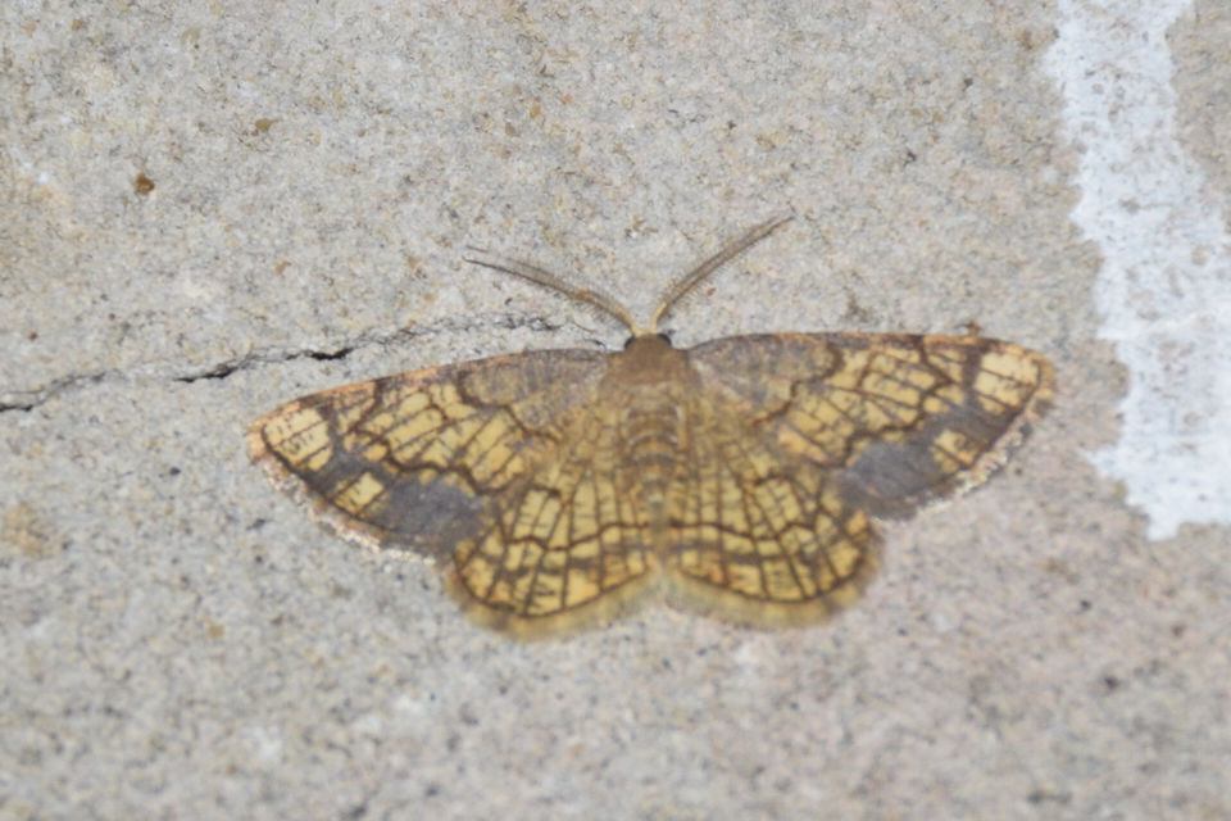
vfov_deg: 6.5
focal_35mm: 210
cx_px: 616
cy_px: 410
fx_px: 7180
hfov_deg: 9.8
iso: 320
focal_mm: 140
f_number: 7.1
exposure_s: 1/60
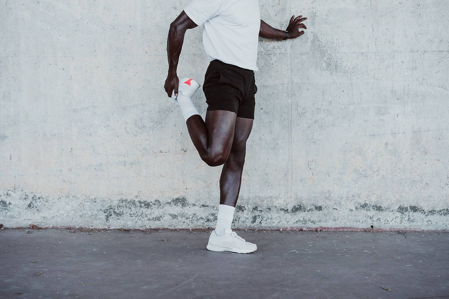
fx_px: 686
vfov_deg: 24.6
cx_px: 224
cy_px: 150
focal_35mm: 55
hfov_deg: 36.2
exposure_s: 1/500
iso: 500
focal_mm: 55
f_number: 3.2
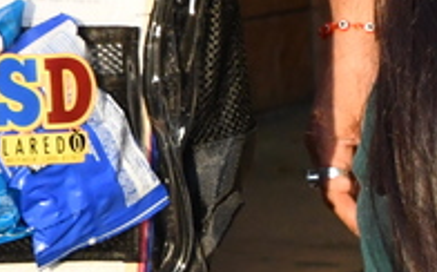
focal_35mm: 400
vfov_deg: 3.2
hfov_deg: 5.1
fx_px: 4758
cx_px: -598
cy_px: -445
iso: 1600
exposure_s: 1/500
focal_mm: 50
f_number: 11
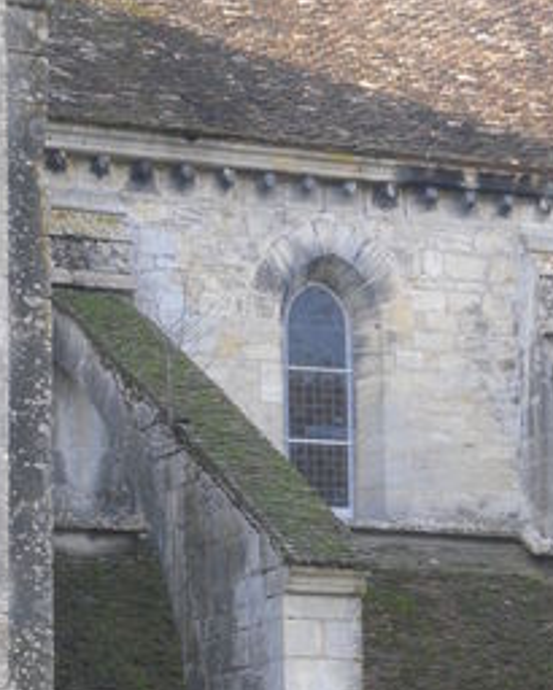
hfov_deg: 9.0
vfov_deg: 11.3
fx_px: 3496
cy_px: 469
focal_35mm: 171
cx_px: 391
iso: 200
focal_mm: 18.6
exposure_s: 1/100
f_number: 5.9
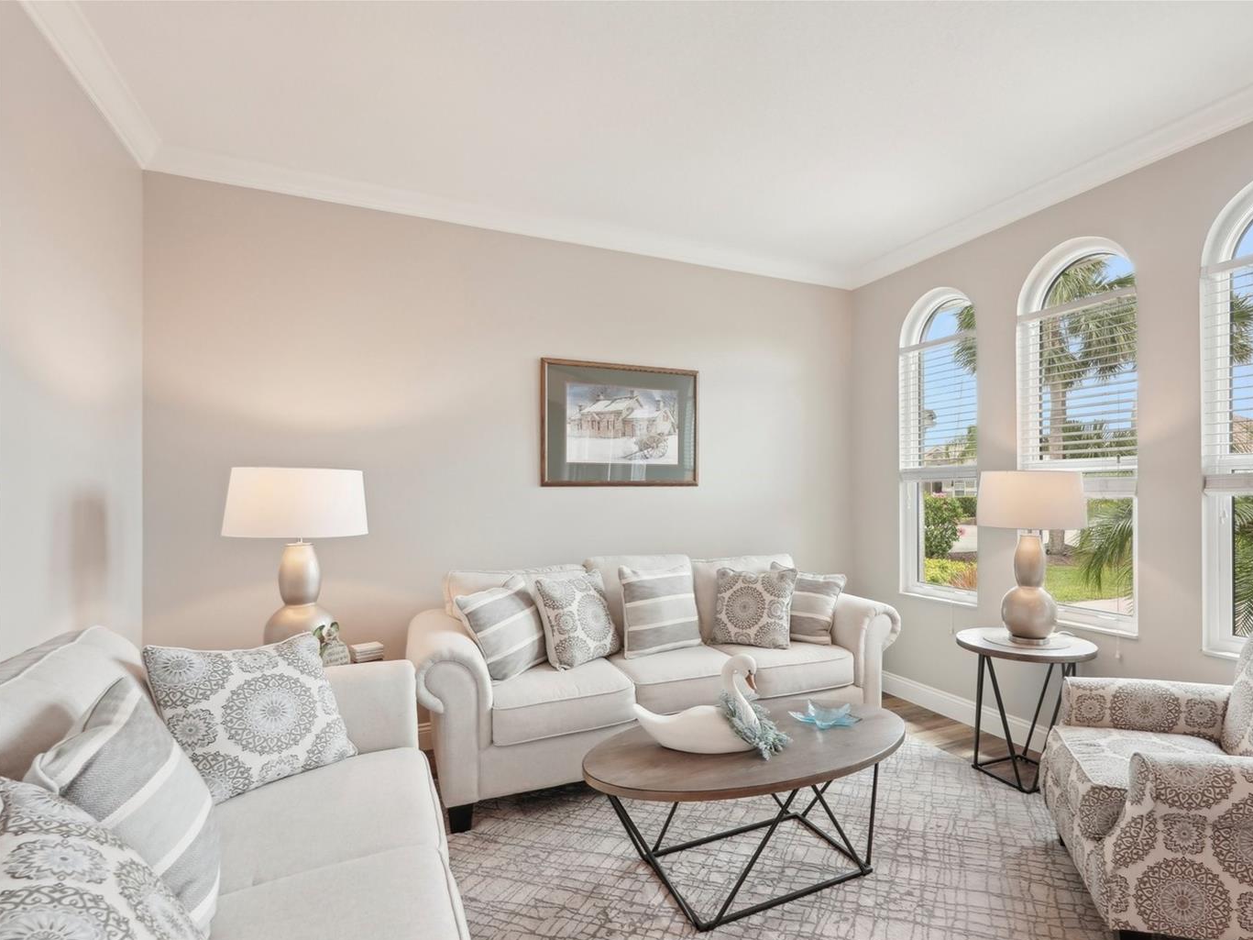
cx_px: 728
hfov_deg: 87.0
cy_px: 488
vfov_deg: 71.6
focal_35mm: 18
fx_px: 651
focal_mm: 16
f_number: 8
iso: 400
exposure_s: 1/30
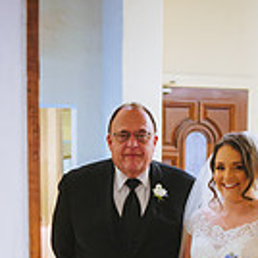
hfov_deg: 13.9
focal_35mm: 125
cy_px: 364
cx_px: 180
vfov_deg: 13.3
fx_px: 1054
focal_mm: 44
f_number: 2.8
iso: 2500
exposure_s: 1/160
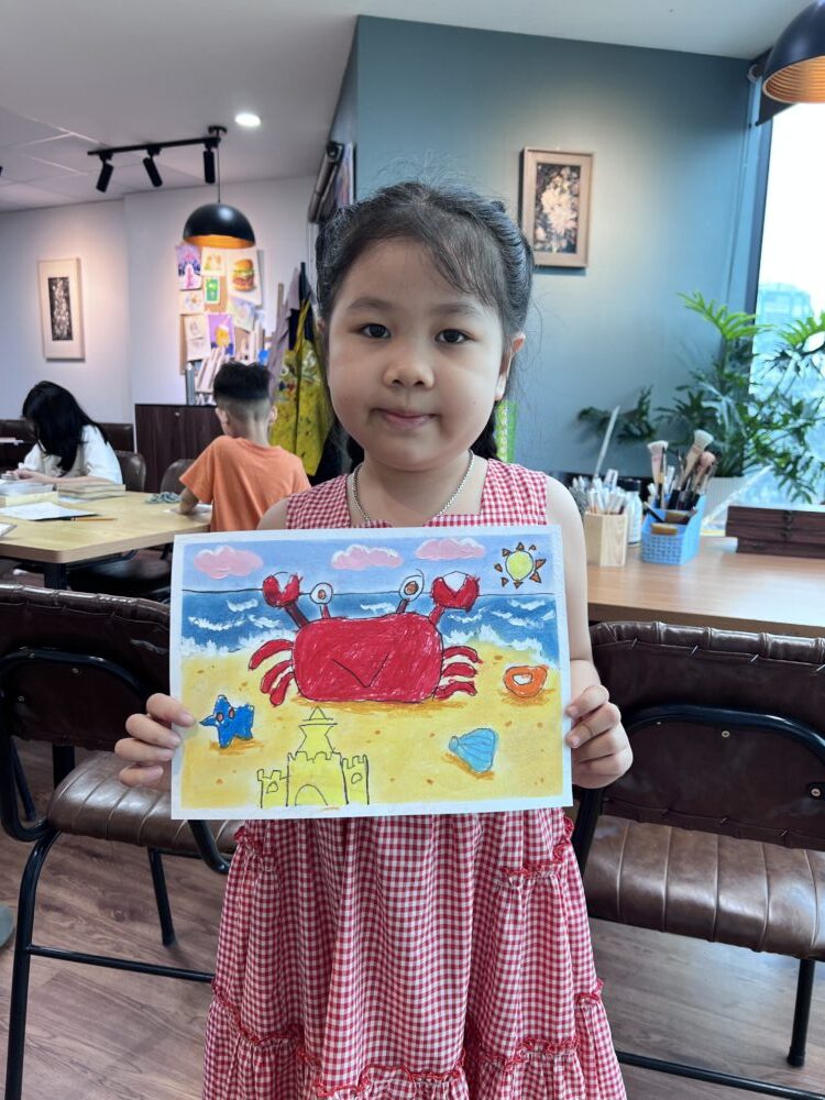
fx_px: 826
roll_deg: -1.8
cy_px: 550
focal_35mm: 26
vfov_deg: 67.3
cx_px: 412
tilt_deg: -9.5
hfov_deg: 53.1
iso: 50
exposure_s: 1/100
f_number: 1.5
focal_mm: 5.7
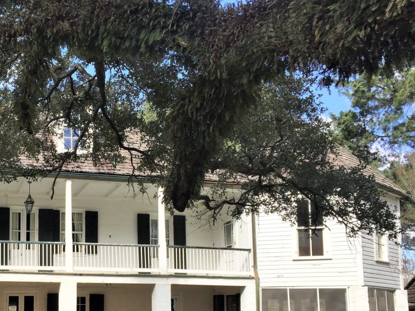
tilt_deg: +8.4
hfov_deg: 38.9
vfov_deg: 30.2
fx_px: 563
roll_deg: +1.1
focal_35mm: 47
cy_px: 248
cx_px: 85
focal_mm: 4.15
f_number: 2.2
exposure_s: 1/942
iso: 32
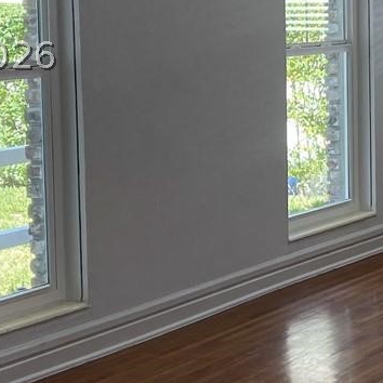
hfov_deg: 16.4
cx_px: 387
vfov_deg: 16.6
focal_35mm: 104
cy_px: 55
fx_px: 1302
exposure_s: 1/160
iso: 64
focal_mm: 5.7
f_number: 1.5
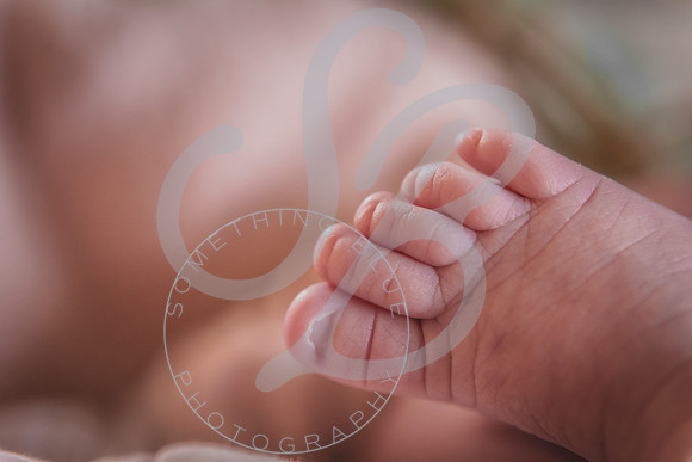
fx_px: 1346
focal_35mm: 70
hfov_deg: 28.8
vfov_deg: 19.5
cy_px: 231
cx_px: 346
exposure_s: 1/250
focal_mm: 70
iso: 2500
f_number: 5.6
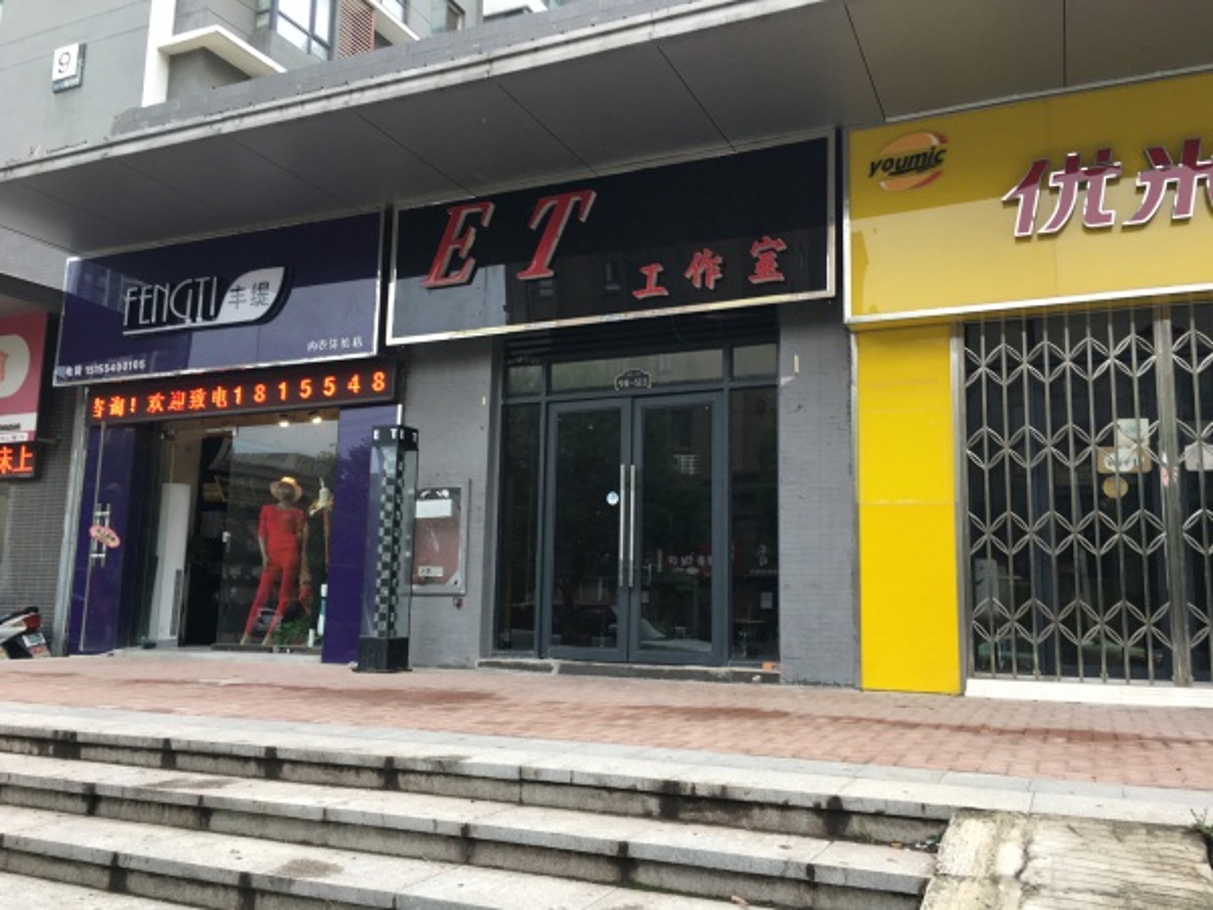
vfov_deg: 48.2
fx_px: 1016
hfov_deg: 61.7
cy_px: 455
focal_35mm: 29
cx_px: 606
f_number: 2.2
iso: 40
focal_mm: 4.15
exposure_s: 1/100
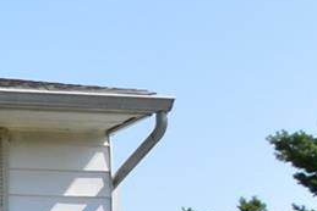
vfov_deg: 8.3
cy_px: 492
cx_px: -587
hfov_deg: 10.3
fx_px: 1356
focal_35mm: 154
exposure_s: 1/400
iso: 400
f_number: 11
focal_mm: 13
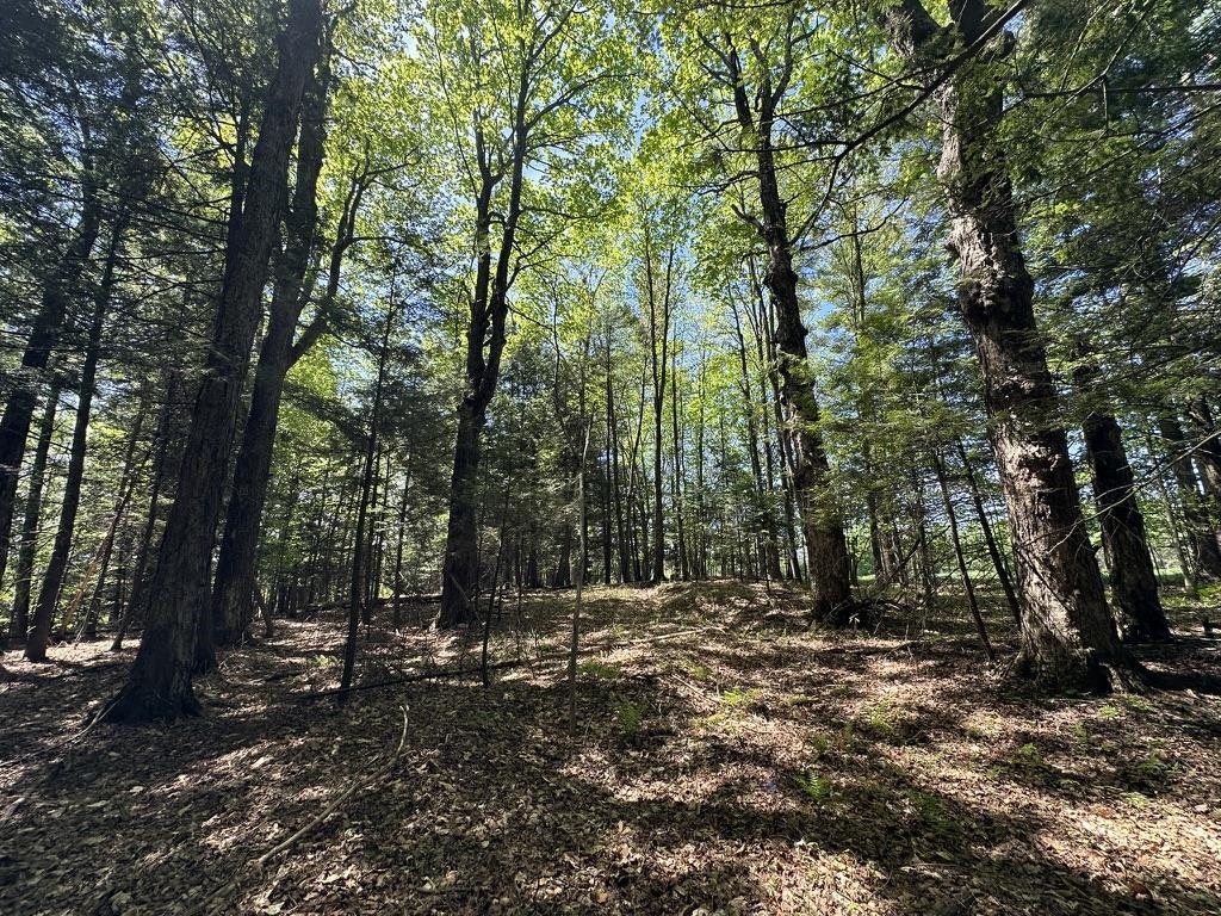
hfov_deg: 102.1
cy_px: 458
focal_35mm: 14
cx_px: 610
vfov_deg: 85.7
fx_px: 494
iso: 40
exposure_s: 1/270
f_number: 2.2
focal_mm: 2.22
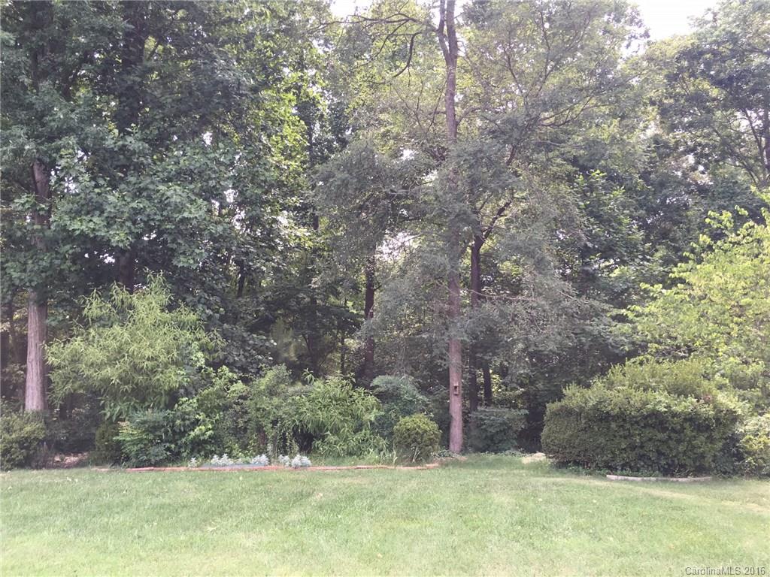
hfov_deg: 61.7
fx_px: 645
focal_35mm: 29
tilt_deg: +5.2
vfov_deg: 48.2
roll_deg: -1.6
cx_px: 385
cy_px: 288
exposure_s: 1/120
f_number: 2.2
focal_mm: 4.15
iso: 40
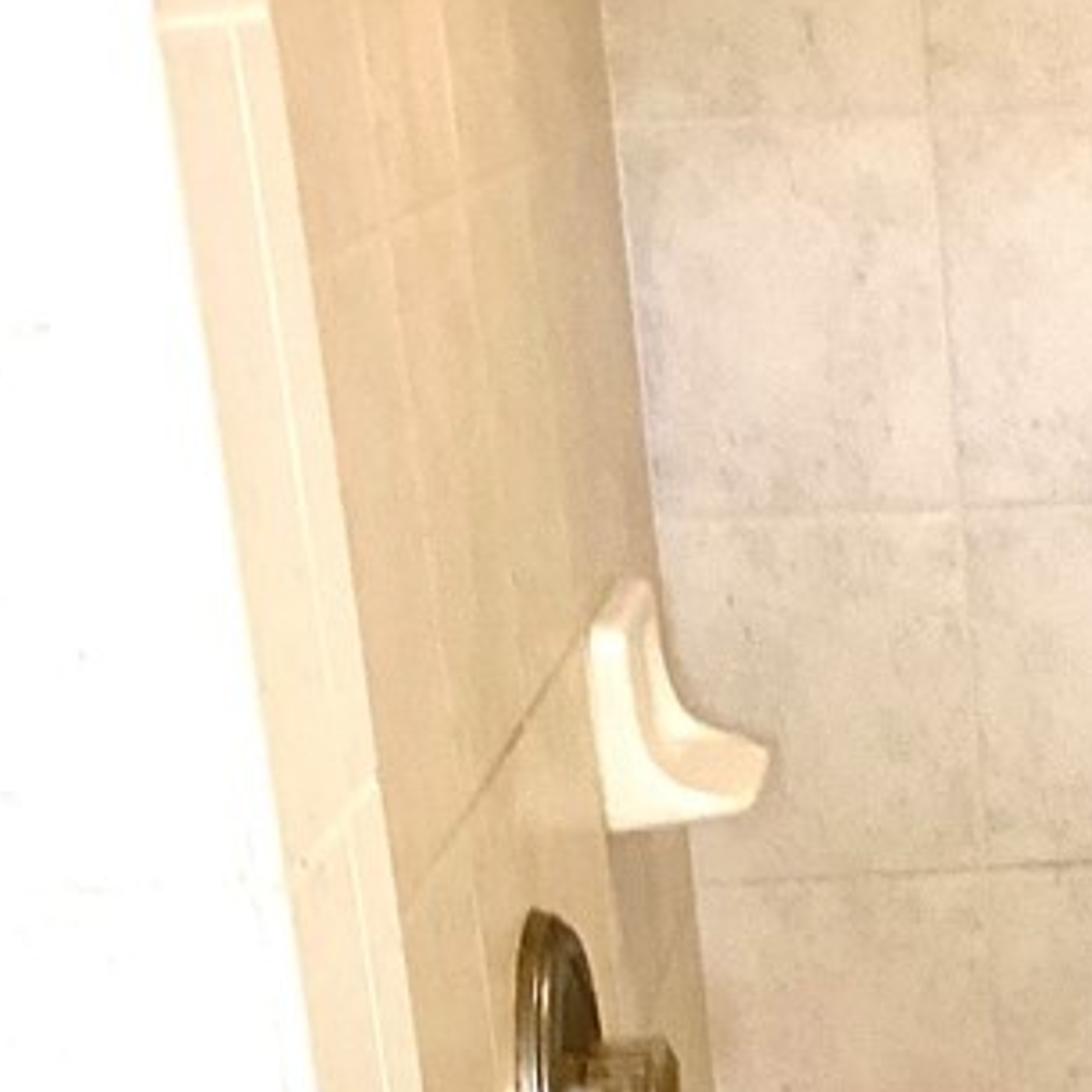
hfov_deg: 17.8
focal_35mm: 92
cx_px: 1368
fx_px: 3284
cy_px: 1049
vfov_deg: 18.5
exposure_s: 1/60
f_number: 2.4
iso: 125
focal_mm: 3.3
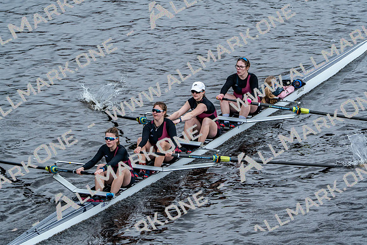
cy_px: 122
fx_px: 3660
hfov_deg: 5.7
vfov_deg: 3.8
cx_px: 184
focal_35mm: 359
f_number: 6.3
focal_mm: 359
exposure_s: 1/1000
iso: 1600
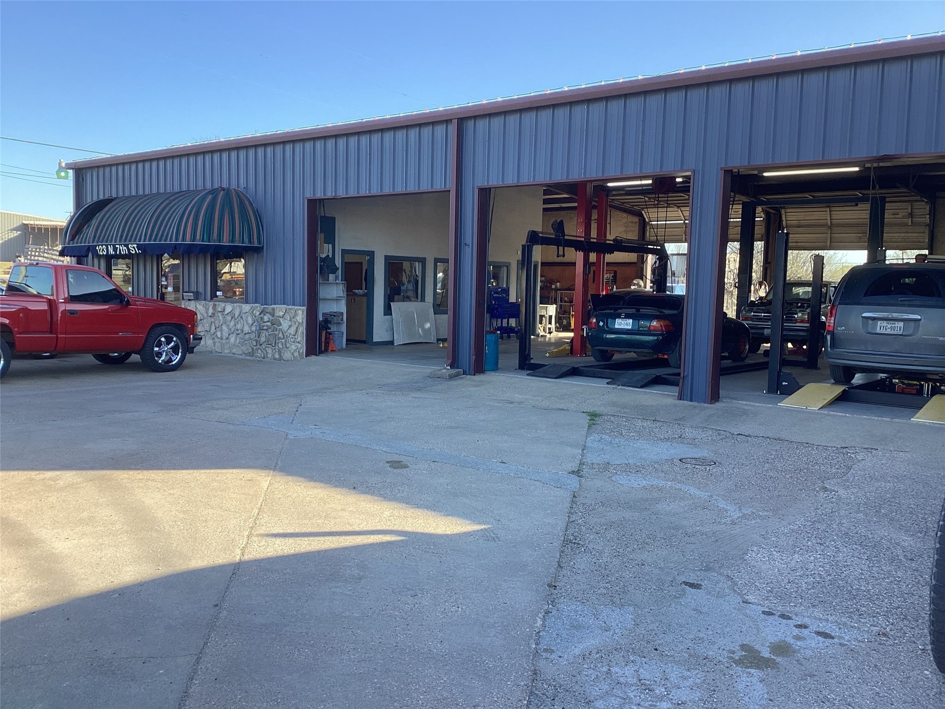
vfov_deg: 45.4
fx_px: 846
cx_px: 472
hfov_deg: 58.4
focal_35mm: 31
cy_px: 354
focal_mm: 3.3
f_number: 2.4
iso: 25
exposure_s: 1/175
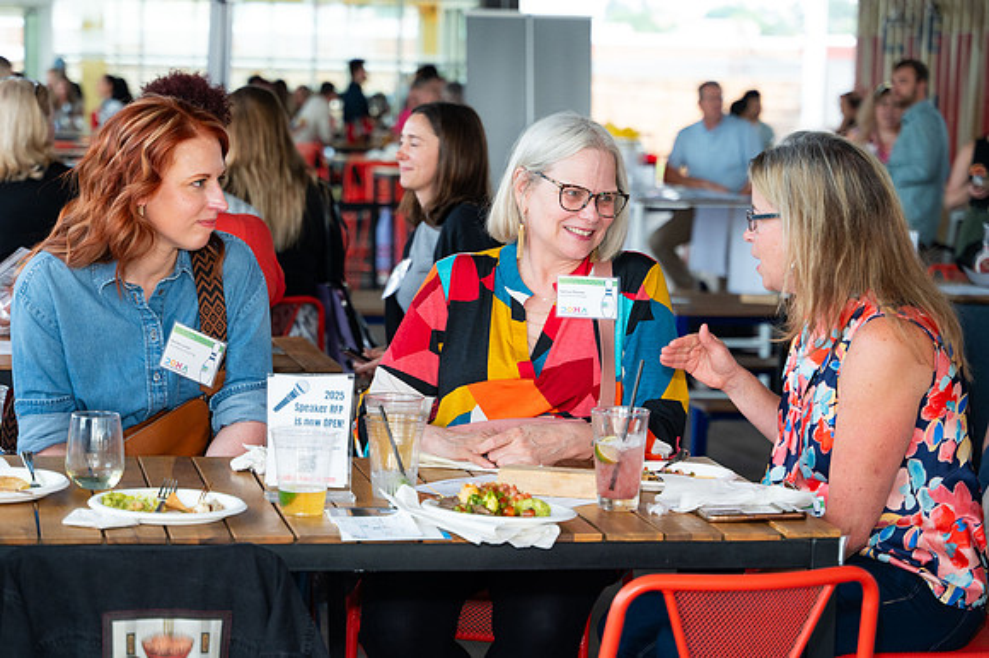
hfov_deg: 22.1
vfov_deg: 14.8
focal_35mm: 92
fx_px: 2536
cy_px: 397
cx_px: 427
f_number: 3.5
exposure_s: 1/500
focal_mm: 75
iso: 1250
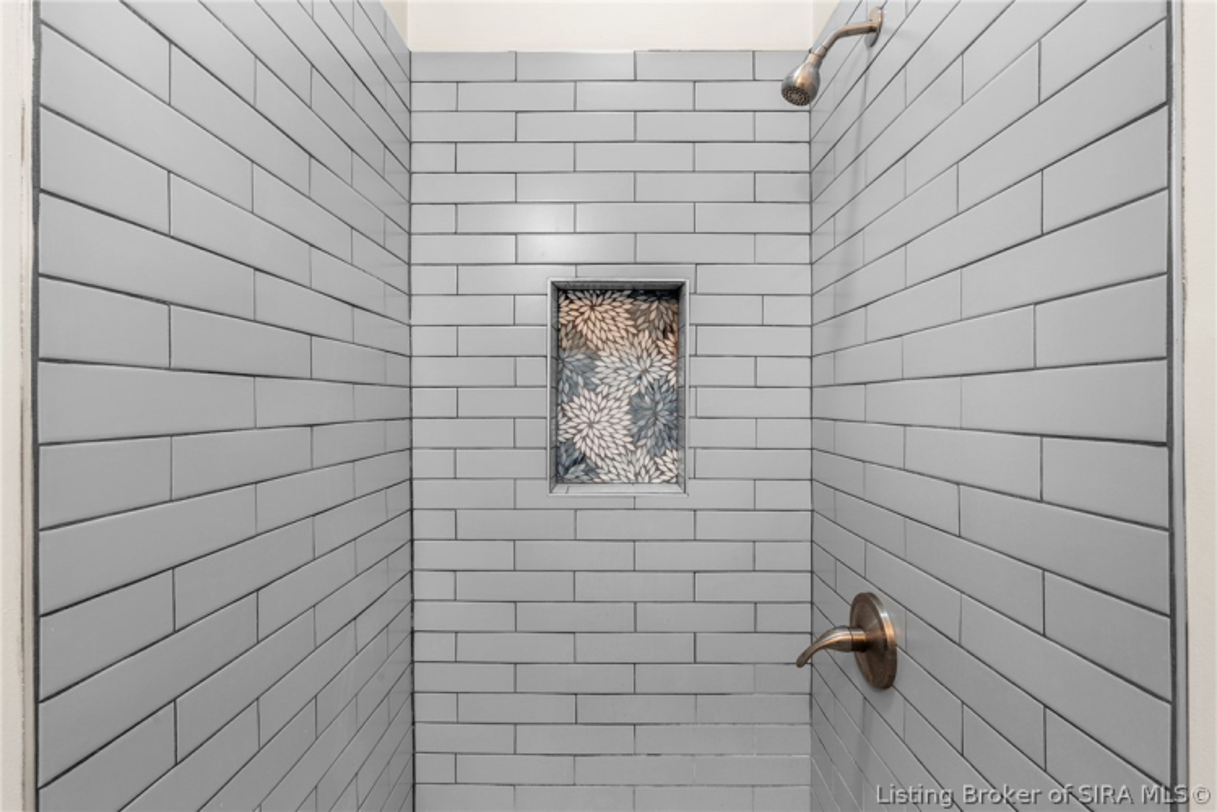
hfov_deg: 96.7
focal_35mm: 16
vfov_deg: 73.8
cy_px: 406
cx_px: 608
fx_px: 541
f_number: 11
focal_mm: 16
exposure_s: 1.6
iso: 400
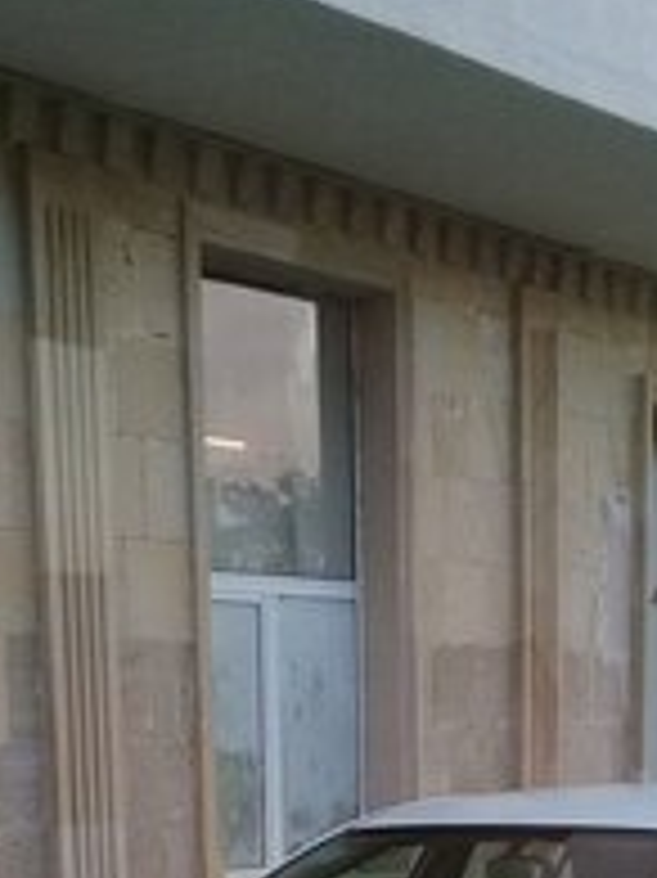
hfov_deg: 18.6
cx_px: 400
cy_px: 1090
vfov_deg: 22.5
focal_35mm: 79
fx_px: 2001
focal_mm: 3.3
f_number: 2.2
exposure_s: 1/228
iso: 50
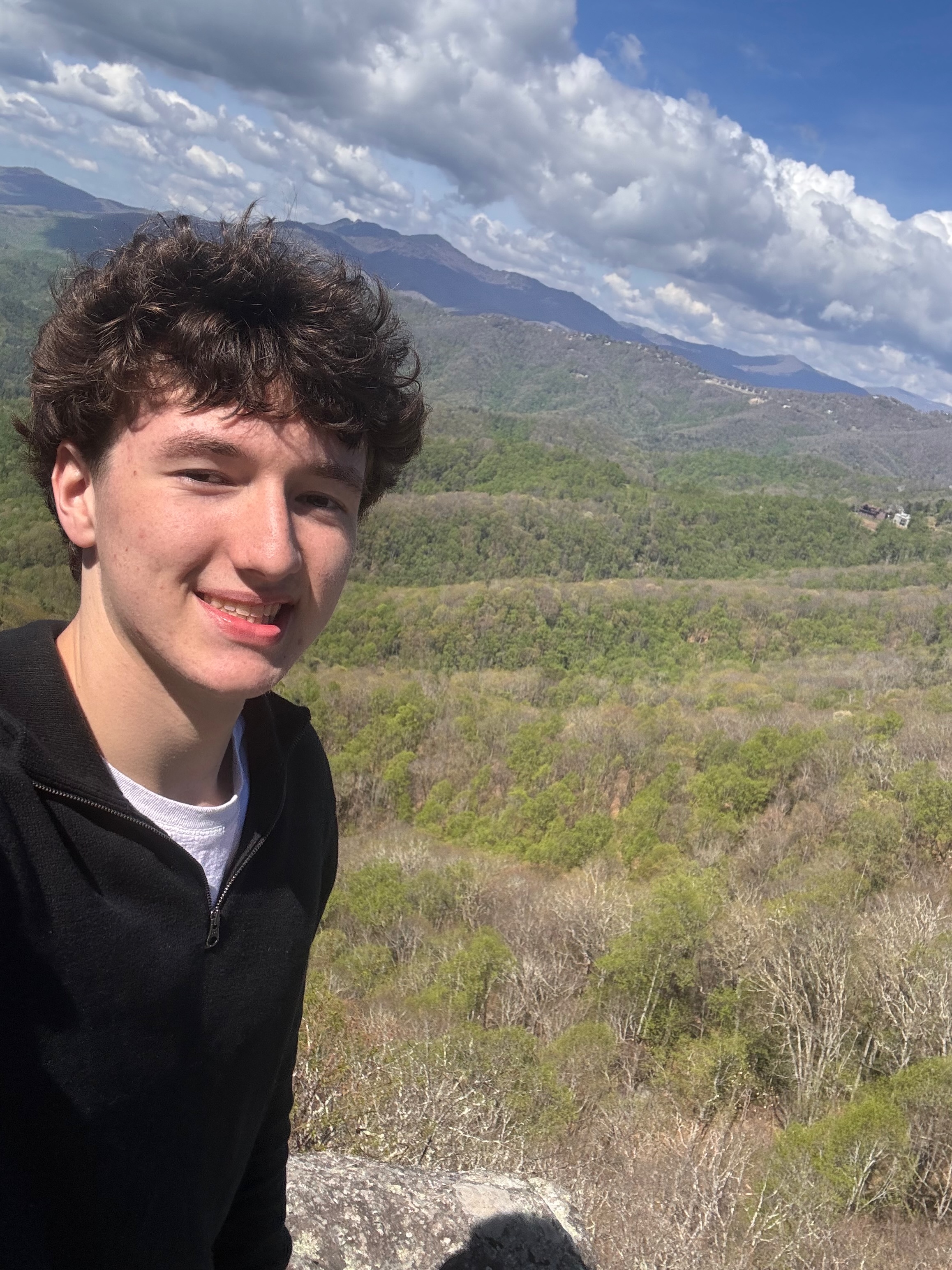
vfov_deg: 60.0
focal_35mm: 30
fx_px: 1100
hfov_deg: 46.8
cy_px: 635
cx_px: 476
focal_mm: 2.69
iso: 25
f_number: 1.9
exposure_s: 1/1923
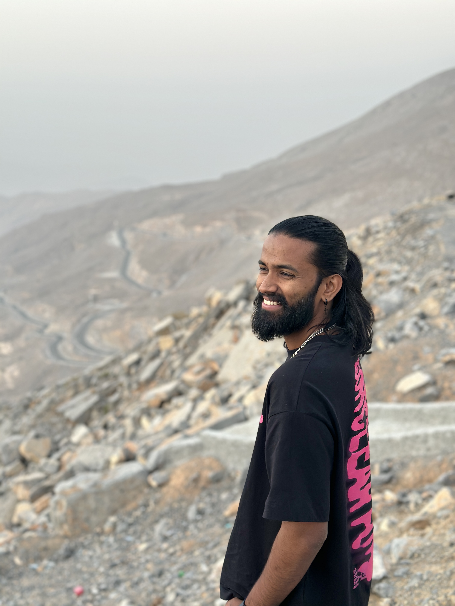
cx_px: 228
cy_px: 303
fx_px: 841
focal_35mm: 48
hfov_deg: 30.3
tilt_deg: -11.3
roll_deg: +1.8
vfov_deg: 39.7
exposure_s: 1/70
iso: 125
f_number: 1.78
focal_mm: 6.86
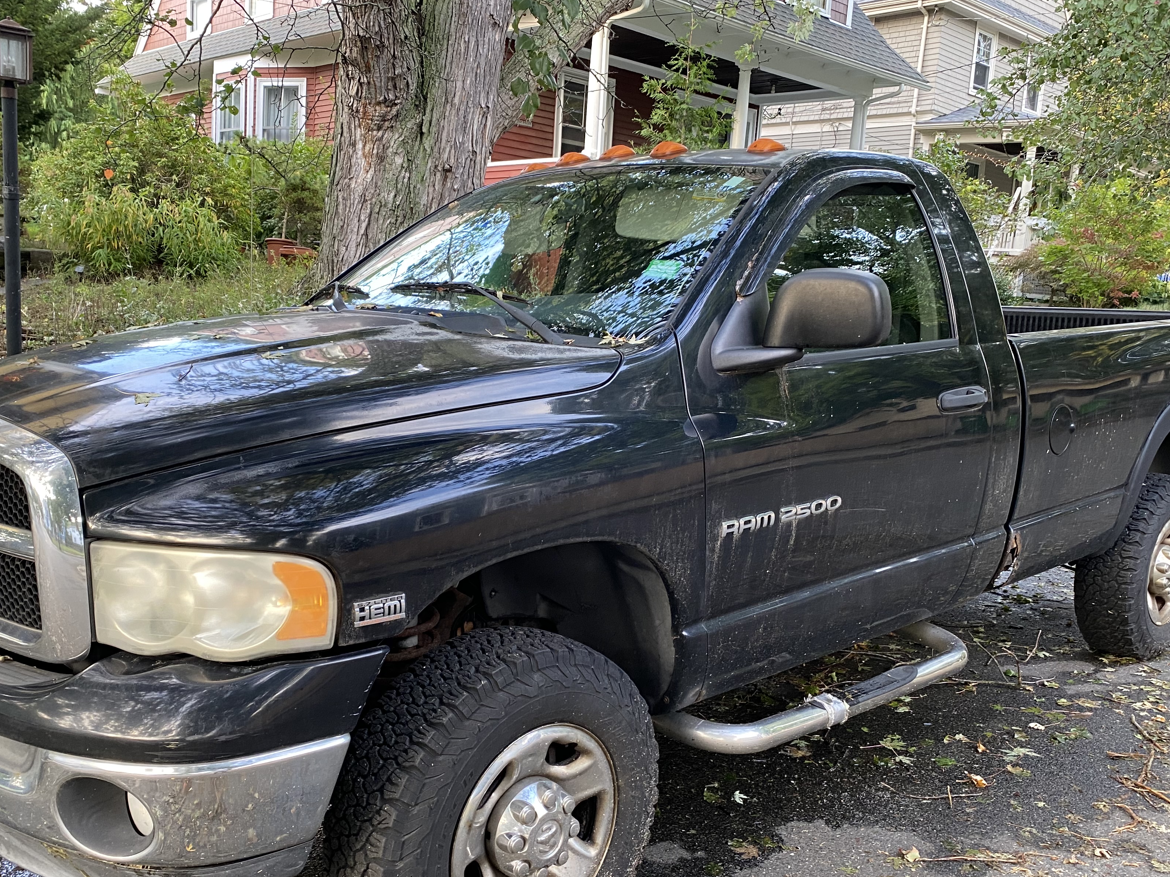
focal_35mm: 33
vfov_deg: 42.9
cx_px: 563
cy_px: 475
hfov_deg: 55.3
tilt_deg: -8.2
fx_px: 1115
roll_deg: -3.5
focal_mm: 4.25
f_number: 1.8
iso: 125
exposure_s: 1/70
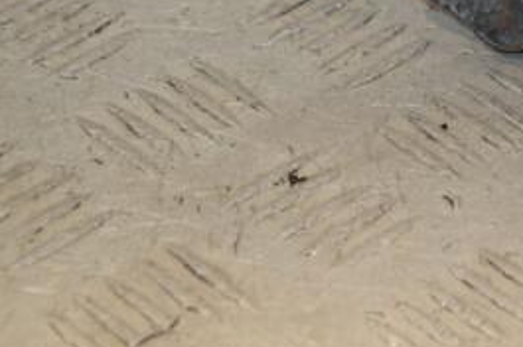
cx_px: 545
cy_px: -35
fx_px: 4440
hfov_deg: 6.7
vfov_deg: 4.5
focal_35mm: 306
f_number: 7.1
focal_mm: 90
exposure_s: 1/200
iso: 800
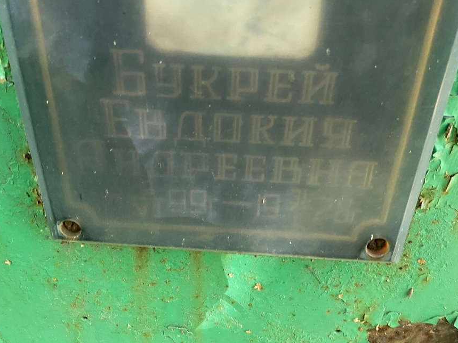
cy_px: 158
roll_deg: -2.5
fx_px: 410
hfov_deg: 58.4
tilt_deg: -33.7
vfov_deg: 45.4
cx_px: 232
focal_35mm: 31
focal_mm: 4.25
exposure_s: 1/60
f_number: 1.8
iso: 250
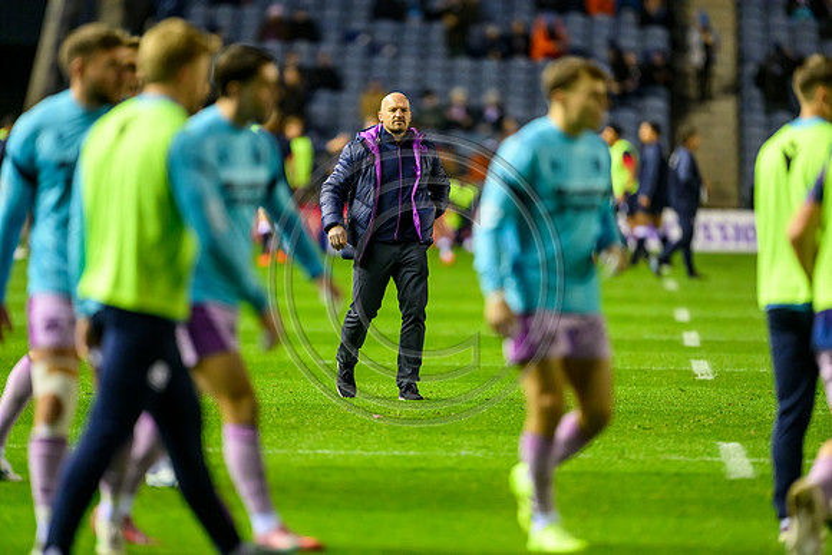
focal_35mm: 400
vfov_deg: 3.4
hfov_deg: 5.2
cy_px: 278
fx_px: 9246
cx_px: 416
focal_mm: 400
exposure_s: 1/1250
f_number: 2.8
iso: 6400
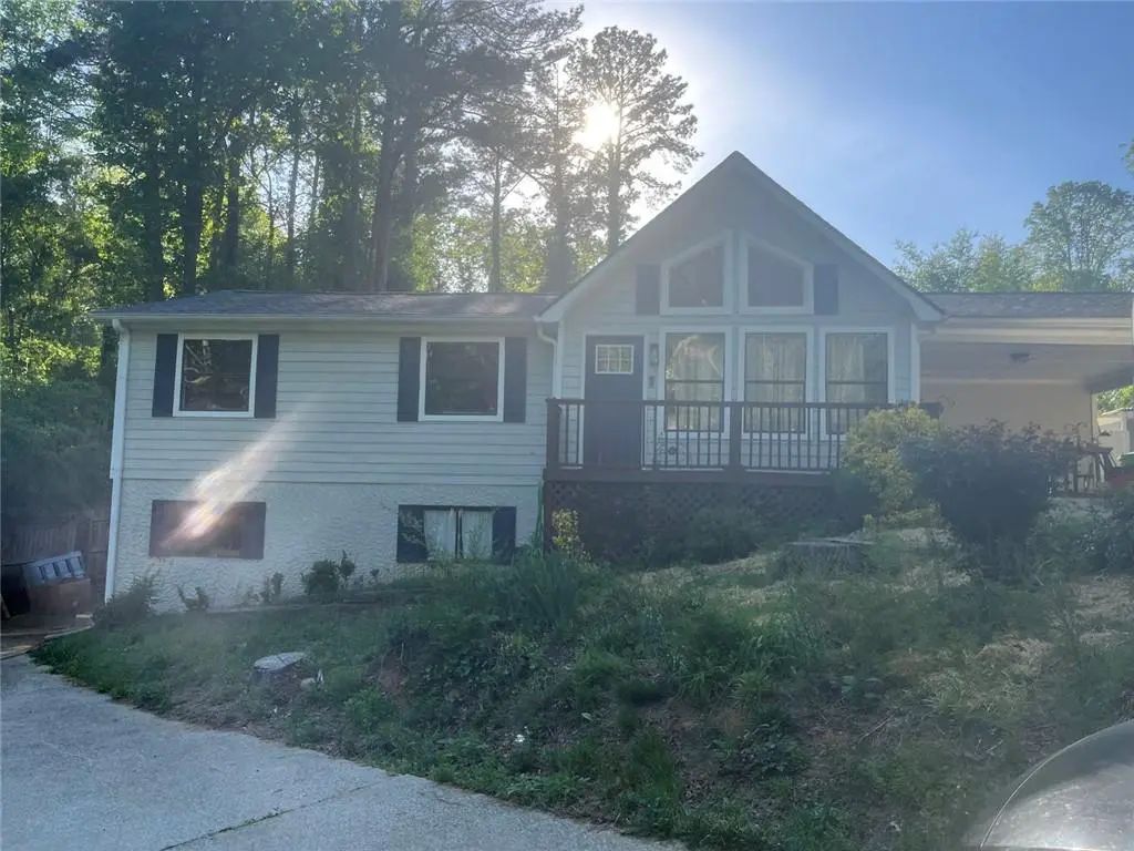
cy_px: 426
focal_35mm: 26
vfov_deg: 53.1
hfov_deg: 67.3
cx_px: 567
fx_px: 852
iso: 50
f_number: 1.6
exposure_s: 1/1238
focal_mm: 5.1
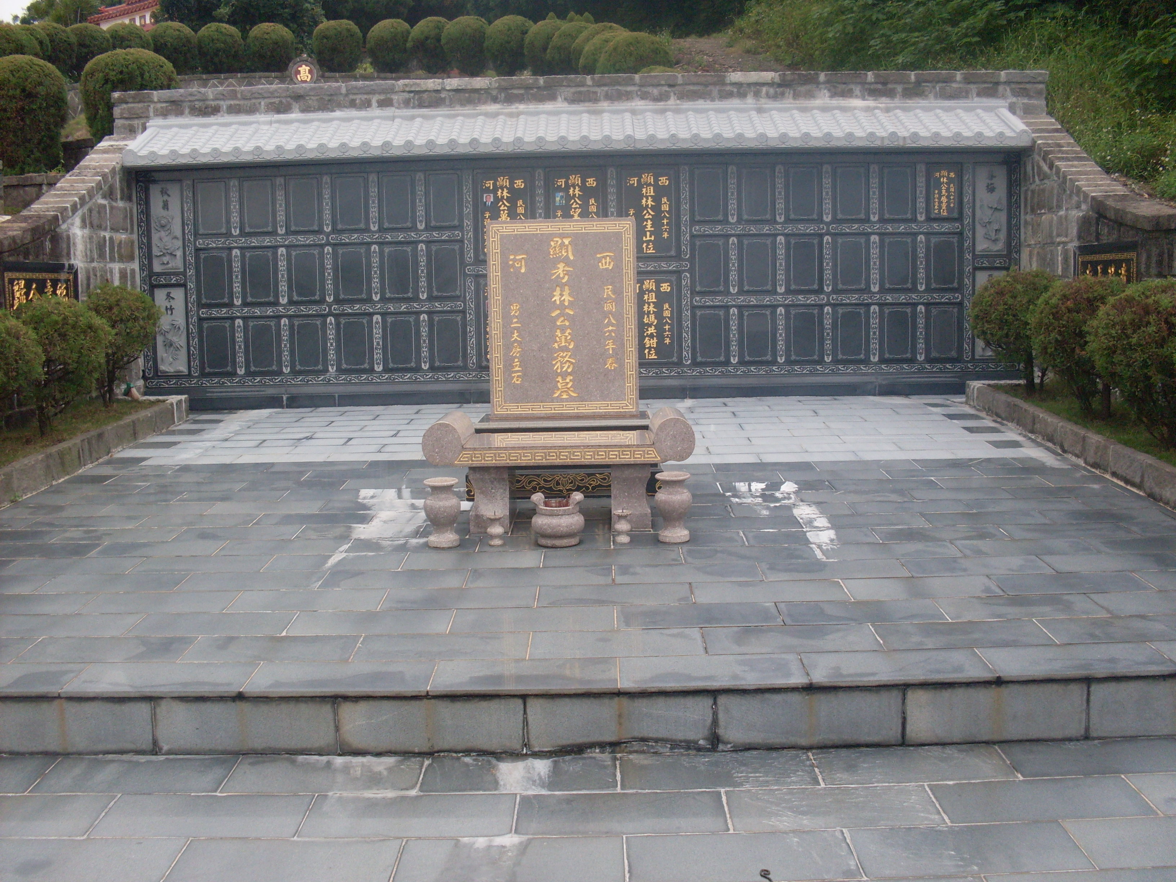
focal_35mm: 38
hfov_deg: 49.0
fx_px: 1291
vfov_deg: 37.7
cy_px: 441
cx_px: 588
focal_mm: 6.3
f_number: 2.8
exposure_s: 1/125
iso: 80
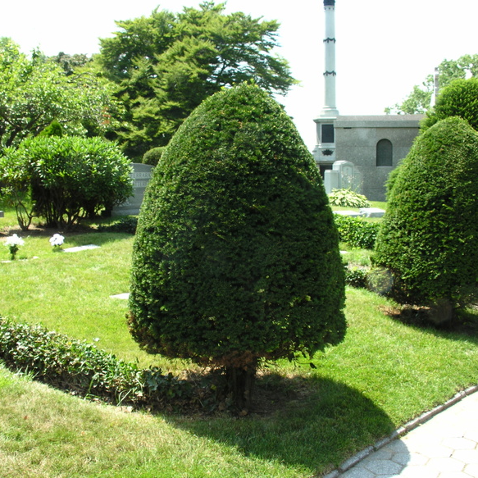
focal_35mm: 42
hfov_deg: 40.0
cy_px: 243
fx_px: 656
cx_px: 216
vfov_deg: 40.0
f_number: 7.1
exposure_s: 1/51.6
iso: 50
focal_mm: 8.9
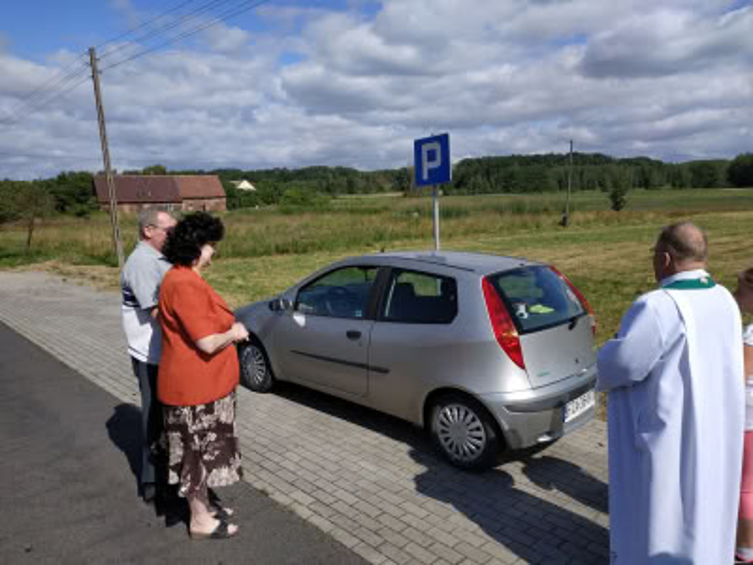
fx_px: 522
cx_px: 376
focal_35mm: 24
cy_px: 282
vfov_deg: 56.8
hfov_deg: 71.6
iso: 125
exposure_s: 1/3374
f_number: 1.9
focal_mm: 3.94
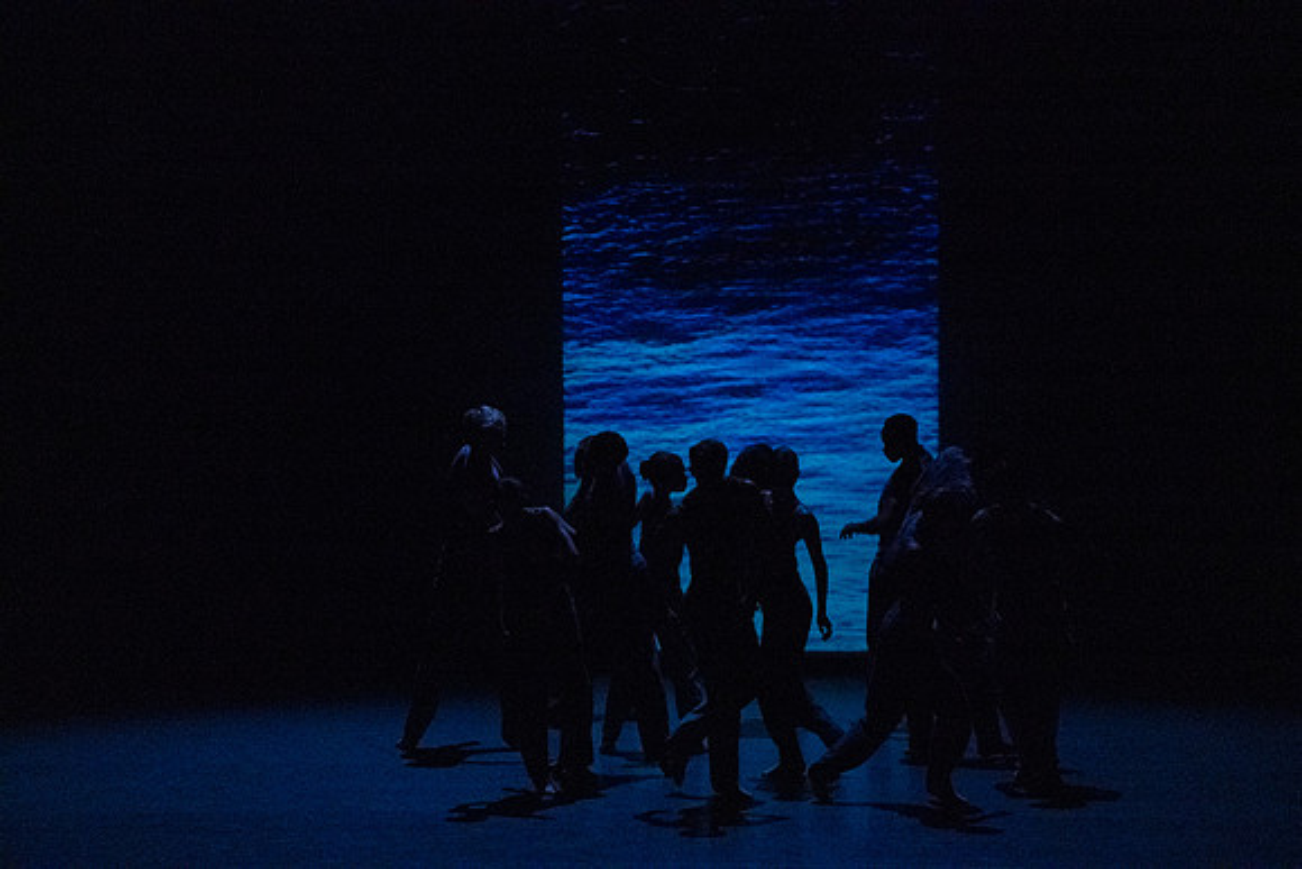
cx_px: 651
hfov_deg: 7.9
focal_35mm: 259
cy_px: 434
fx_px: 9369
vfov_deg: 5.3
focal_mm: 259
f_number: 5.6
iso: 6400
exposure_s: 1/400
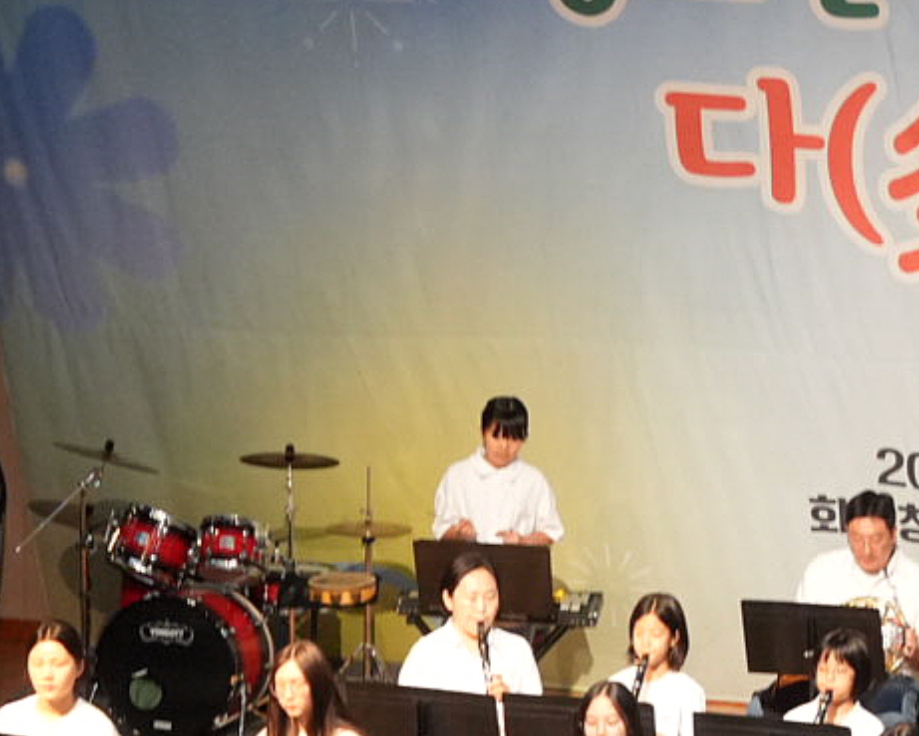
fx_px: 4570
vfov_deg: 9.1
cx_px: 451
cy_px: 762
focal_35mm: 168
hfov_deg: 11.5
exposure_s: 1/160
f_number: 5.6
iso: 3200
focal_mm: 34
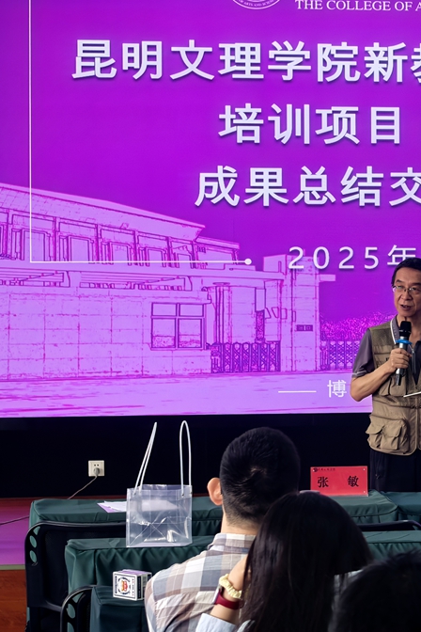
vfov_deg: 14.9
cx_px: 408
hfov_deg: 9.9
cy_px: 316
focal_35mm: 138
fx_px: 2421
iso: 80
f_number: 2.1
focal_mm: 15
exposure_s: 1/100
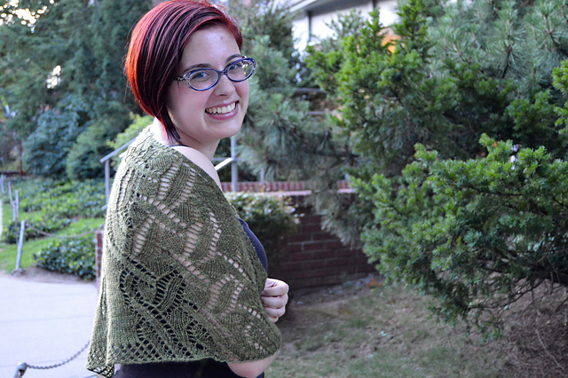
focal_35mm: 46
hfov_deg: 42.3
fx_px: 733
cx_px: 284
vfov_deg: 28.9
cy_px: 189
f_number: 4.2
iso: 3200
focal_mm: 31
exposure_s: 1/40
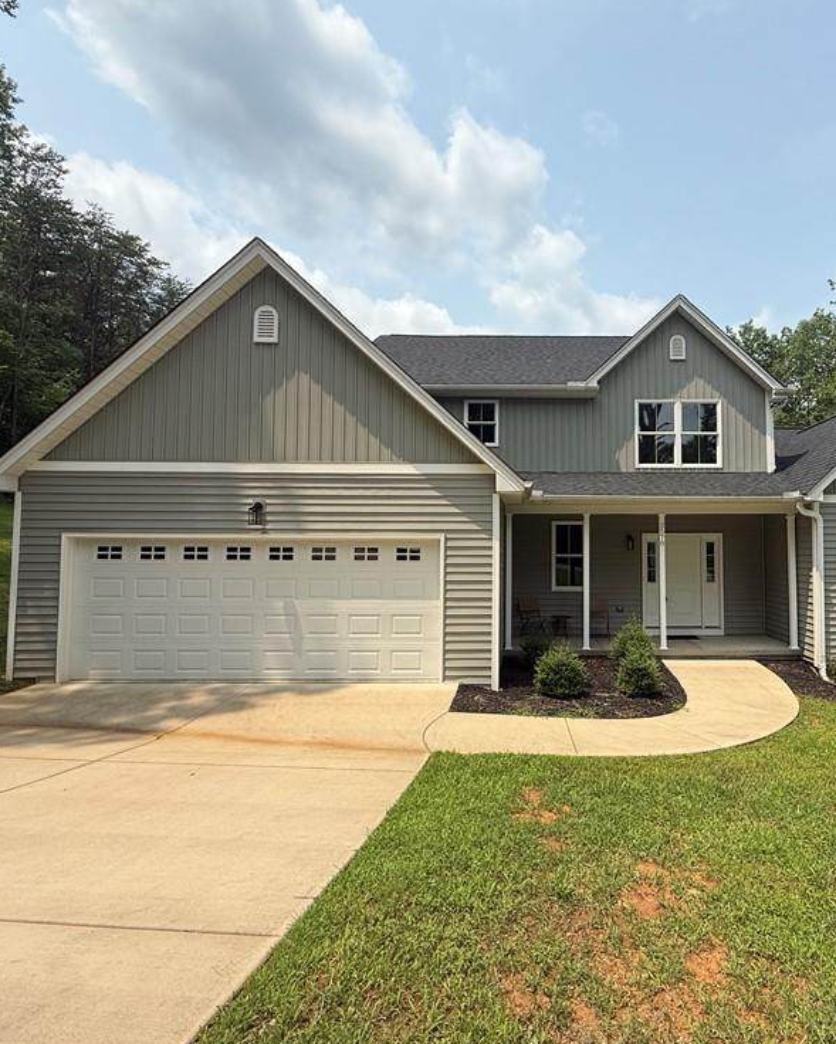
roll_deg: -0.4
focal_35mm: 19
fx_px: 588
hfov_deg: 69.3
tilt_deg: +3.2
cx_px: 541
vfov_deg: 83.3
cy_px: 516
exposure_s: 1/1795
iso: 50
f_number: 2.2
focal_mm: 2.22
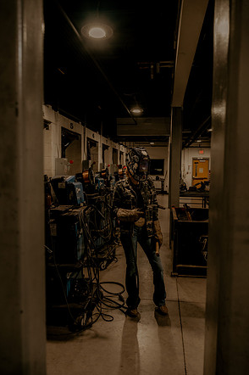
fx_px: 291
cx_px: 126
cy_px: 190
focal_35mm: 28
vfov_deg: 65.5
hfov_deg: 46.3
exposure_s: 1/125
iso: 1250
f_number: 5.6
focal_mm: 27.5
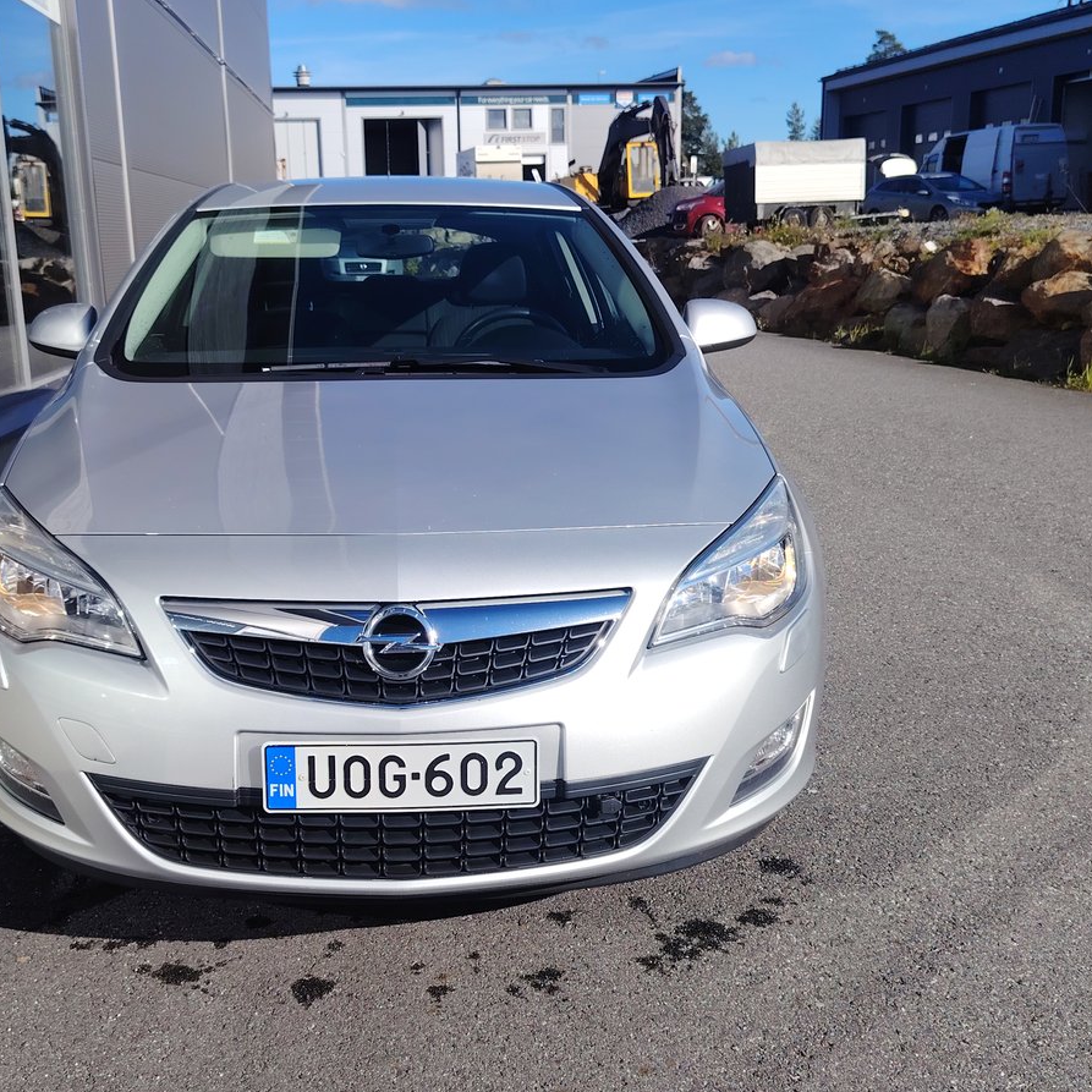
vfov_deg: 43.9
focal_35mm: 38
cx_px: 433
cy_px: 548
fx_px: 1356
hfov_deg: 43.6
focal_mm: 5.25
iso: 100
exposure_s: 1/1255
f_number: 1.75
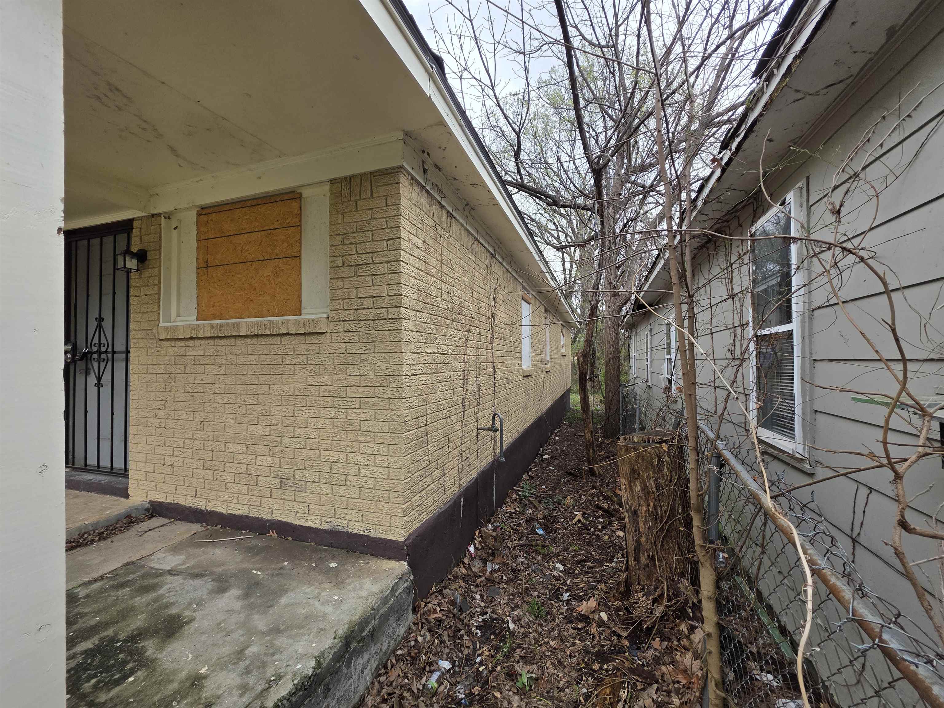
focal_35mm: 13
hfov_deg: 106.2
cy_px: 354
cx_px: 472
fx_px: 355
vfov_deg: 89.9
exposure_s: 1/418
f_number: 1.9
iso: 40
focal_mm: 2.2
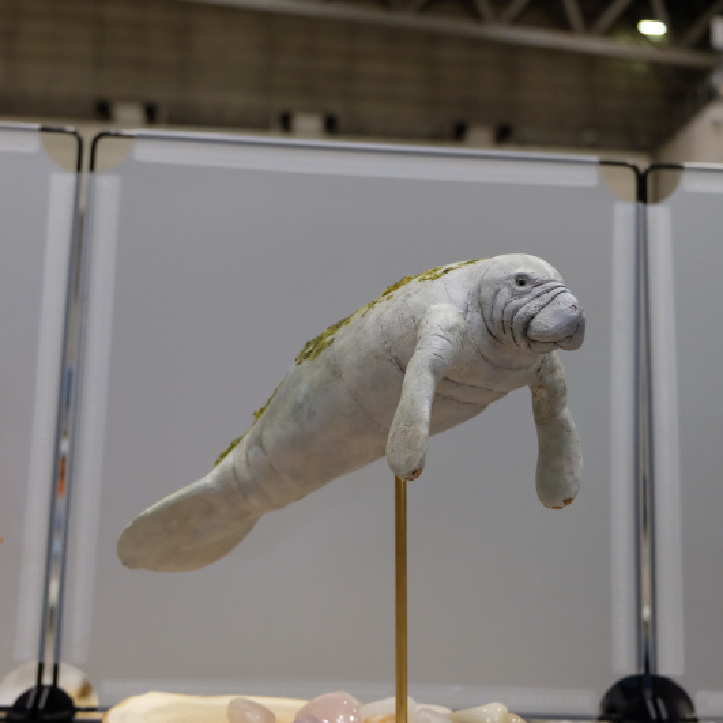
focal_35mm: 41
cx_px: 396
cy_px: 362
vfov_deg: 40.9
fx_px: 969
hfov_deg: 40.9
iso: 2500
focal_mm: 21.1
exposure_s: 1/125
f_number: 4
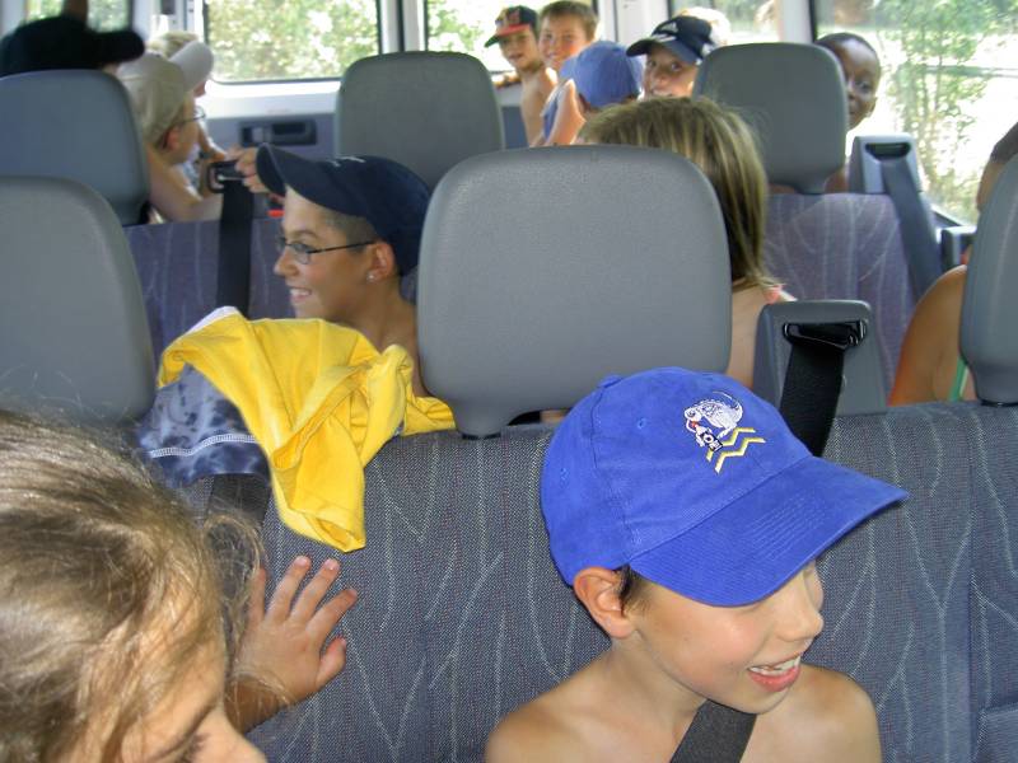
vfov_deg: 36.8
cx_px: 509
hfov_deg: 47.9
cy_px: 382
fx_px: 1147
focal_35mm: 39
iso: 100
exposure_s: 1/30
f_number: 2.8
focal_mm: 8
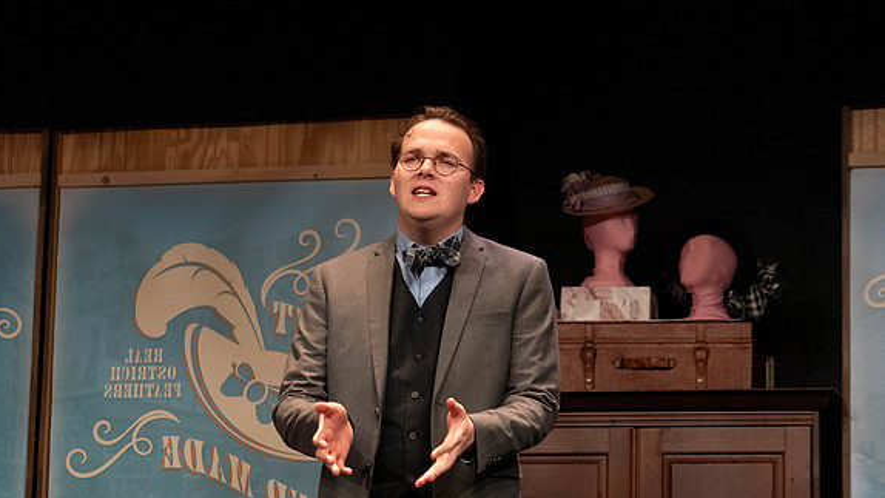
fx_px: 2840
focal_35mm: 121
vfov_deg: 10.0
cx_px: 439
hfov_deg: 17.7
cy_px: 295
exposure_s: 1/400
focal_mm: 110
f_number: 6.3
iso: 4000
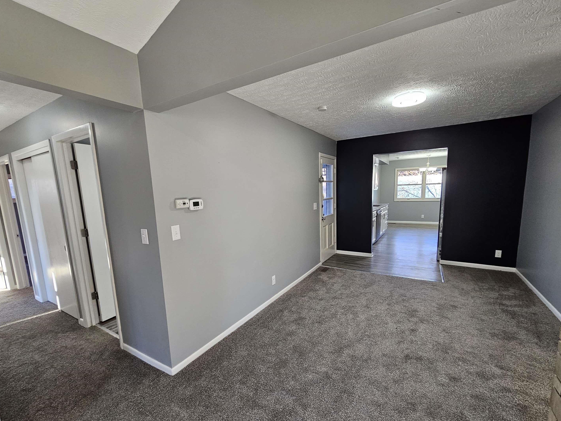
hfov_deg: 102.1
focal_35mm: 14
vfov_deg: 85.6
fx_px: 227
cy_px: 222
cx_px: 278
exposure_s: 1/60
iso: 200
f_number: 2.2
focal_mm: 2.2
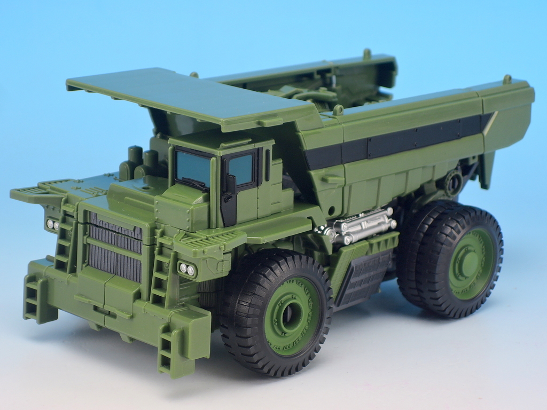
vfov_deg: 14.1
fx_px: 1659
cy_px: 205
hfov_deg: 18.7
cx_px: 274
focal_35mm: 105
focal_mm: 22.4
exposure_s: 1/5
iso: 80
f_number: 5.2
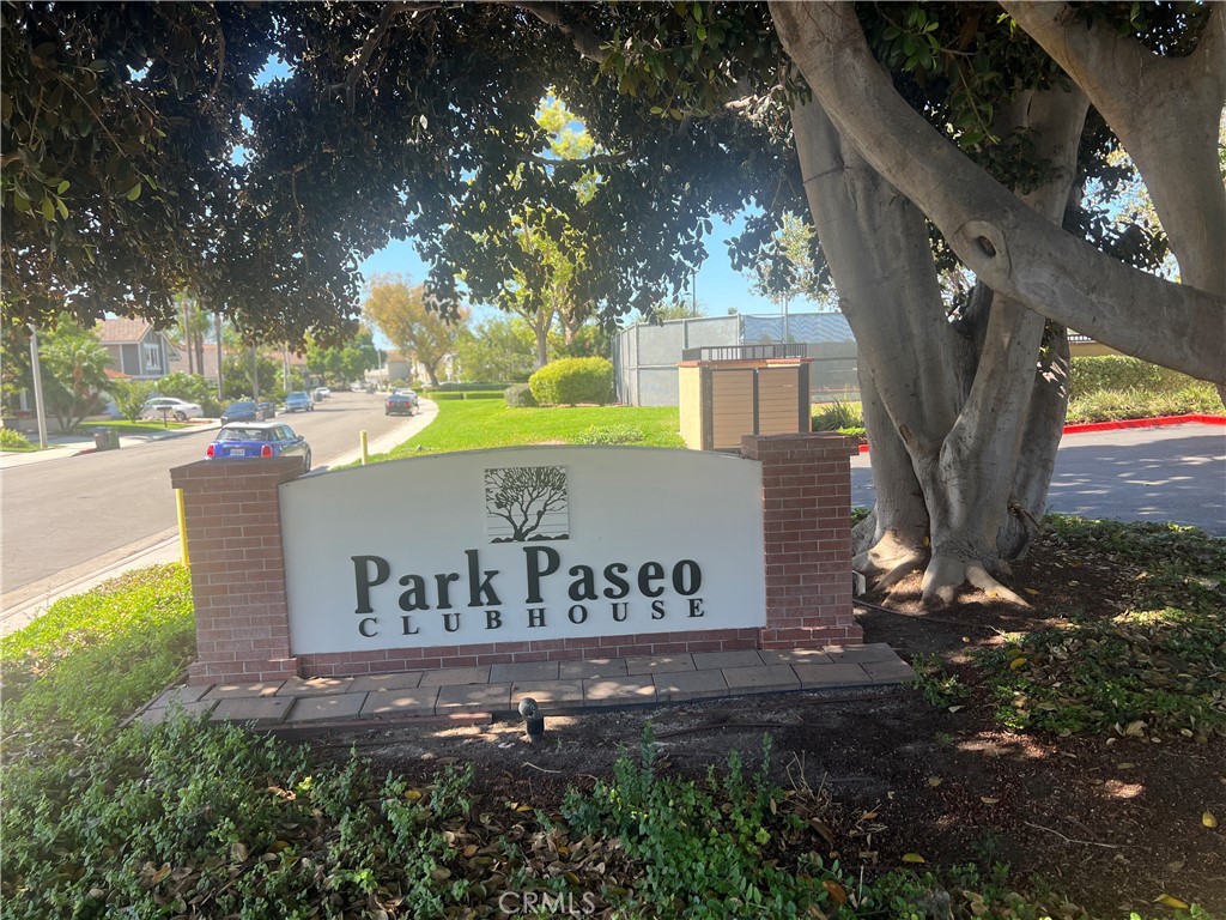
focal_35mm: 26
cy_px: 460
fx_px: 921
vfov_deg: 53.1
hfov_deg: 67.3
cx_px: 613
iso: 50
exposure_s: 1/597
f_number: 1.5
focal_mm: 5.7
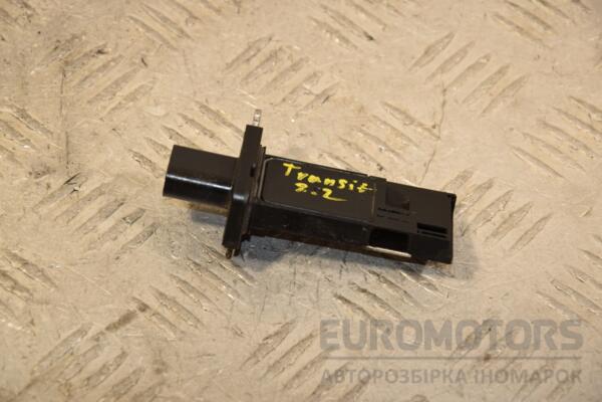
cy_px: 201
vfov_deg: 8.7
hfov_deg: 13.0
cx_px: 301
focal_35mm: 158
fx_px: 2634
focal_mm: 105
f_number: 7.1
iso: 800
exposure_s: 1/200
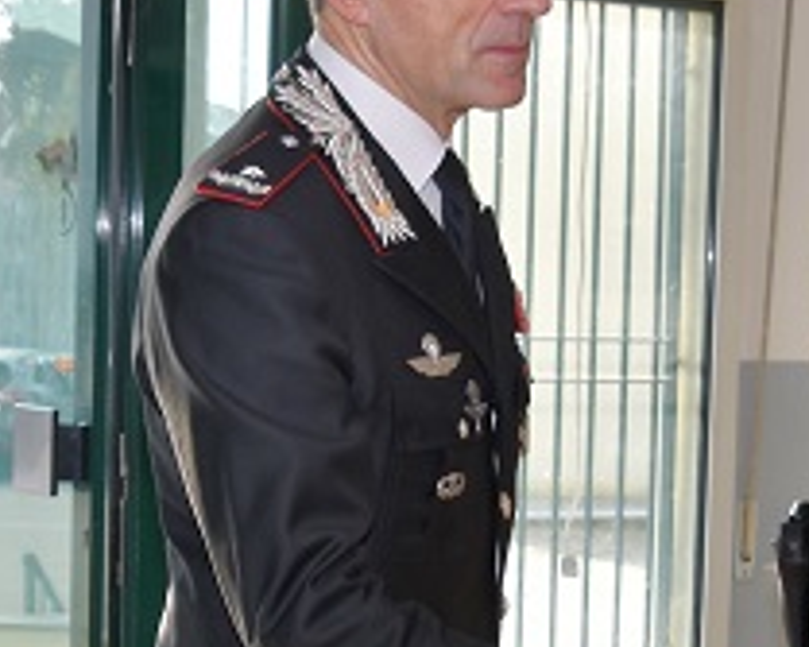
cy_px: 601
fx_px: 2034
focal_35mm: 85
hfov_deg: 21.4
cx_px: 879
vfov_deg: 17.7
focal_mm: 18
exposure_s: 1/125
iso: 110
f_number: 5.6
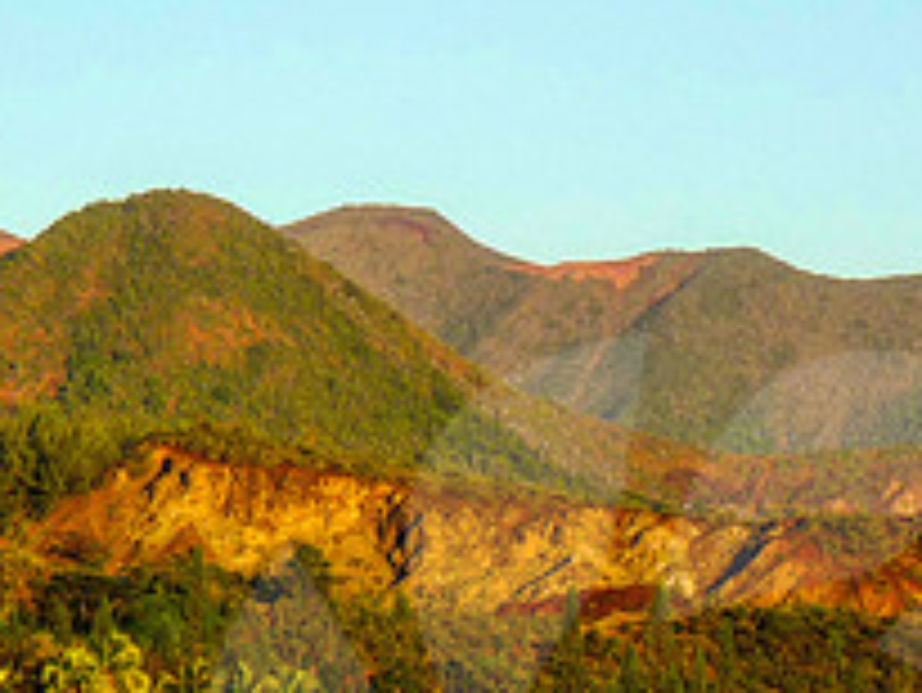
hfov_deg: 4.4
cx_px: 733
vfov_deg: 3.3
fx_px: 11966
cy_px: 902
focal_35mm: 449
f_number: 4.5
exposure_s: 1/200
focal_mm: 28.3
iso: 100
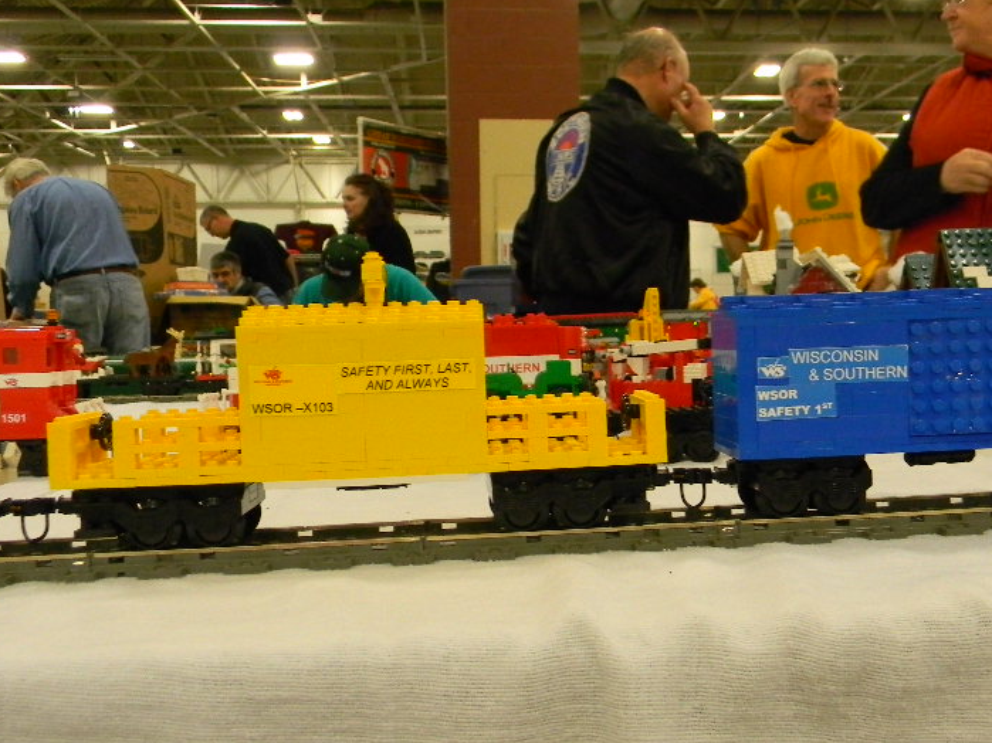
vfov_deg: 35.1
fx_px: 1175
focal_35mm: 41
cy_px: 396
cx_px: 595
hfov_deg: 45.5
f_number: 3.5
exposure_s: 1/30
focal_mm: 5
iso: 315
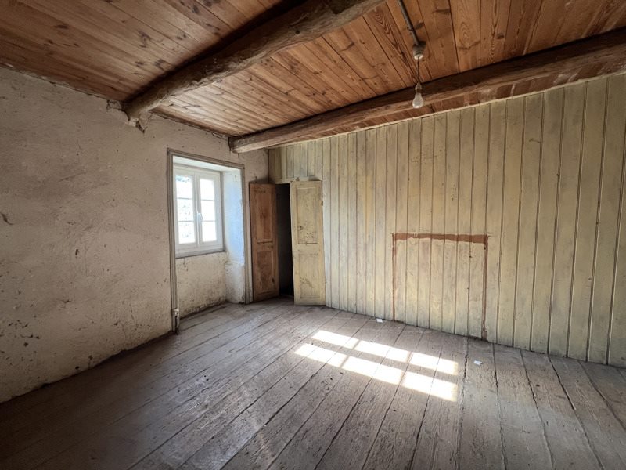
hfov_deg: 106.2
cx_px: 313
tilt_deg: -3.4
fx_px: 235
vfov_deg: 89.9
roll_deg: +1.4
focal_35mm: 13
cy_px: 235
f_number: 1.8
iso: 160
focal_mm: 1.57
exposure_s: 1/99
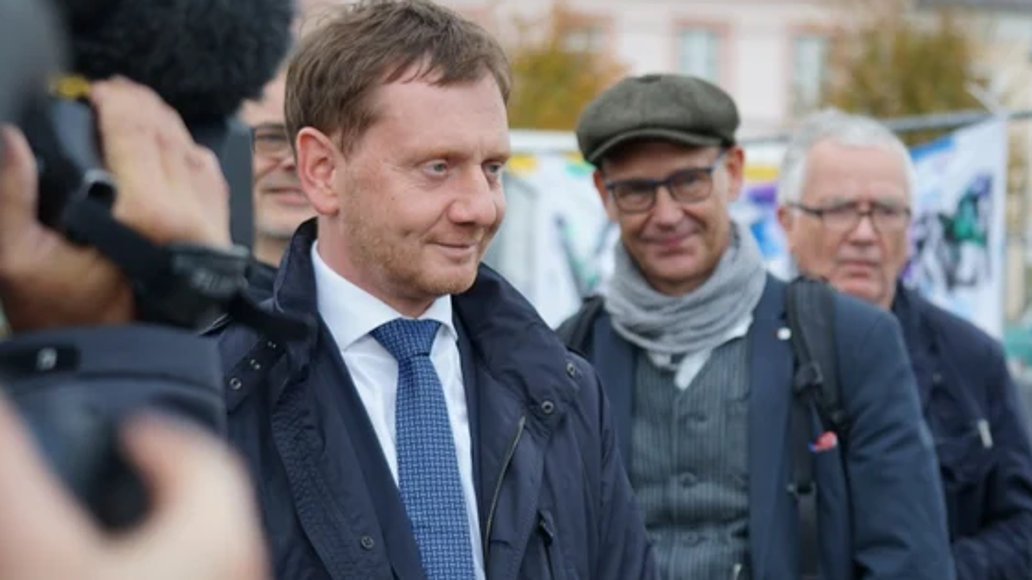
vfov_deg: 10.8
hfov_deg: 19.1
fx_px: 3065
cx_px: 686
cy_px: 339
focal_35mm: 112
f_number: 4.5
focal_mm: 70
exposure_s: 1/80
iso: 250
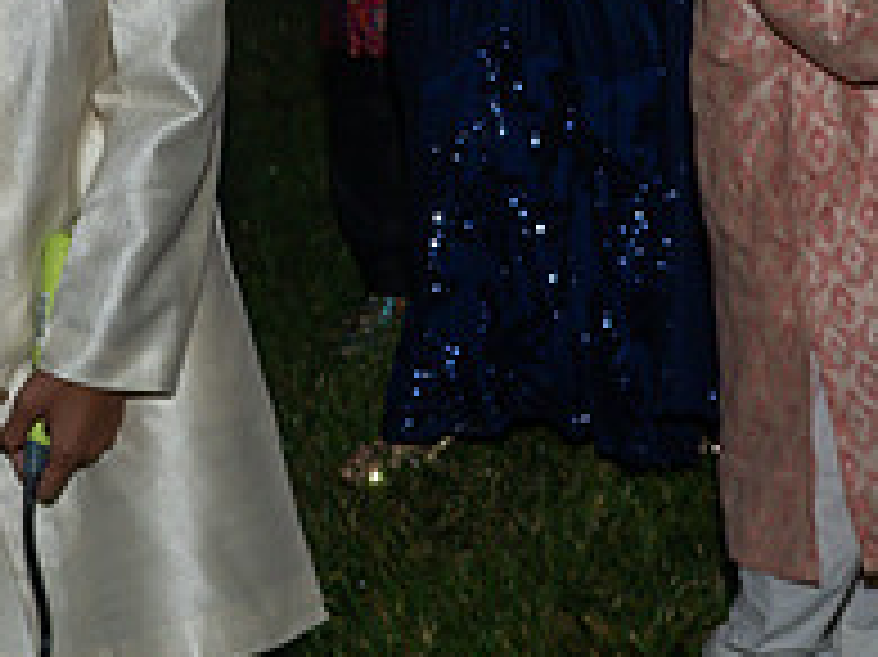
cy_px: -103
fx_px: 2915
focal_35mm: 115
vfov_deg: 12.6
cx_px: 177
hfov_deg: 17.0
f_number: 7.1
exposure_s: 1/250
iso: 500
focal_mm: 19
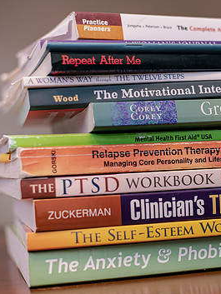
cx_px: 213
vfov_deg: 24.7
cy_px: 146
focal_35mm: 79
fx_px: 672
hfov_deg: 18.3
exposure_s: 1/200
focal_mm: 50
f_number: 2.5
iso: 500
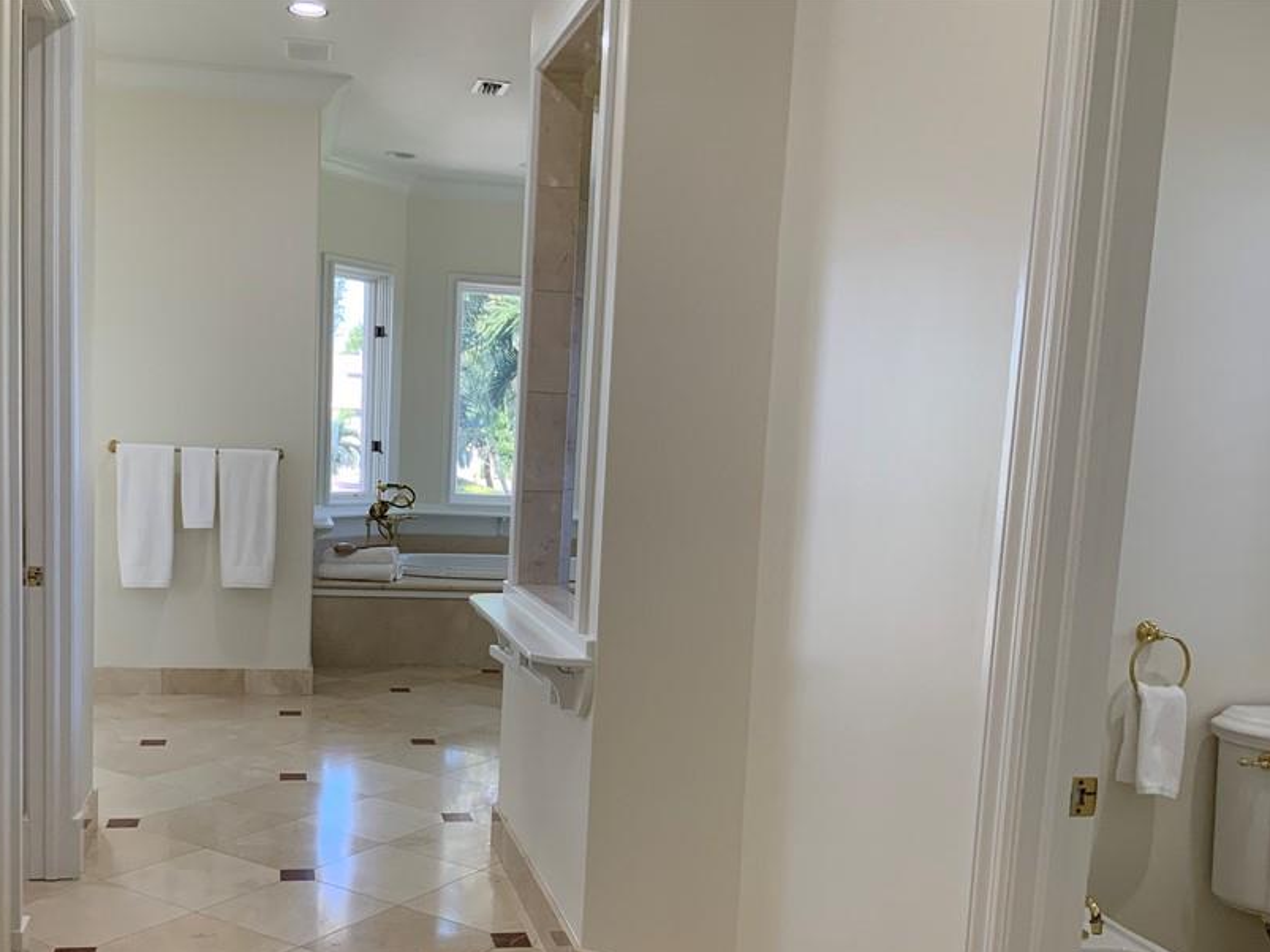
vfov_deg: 38.4
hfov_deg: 50.0
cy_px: 604
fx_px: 1357
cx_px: 541
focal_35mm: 37
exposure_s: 1/60
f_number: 1.8
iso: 40
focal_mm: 3
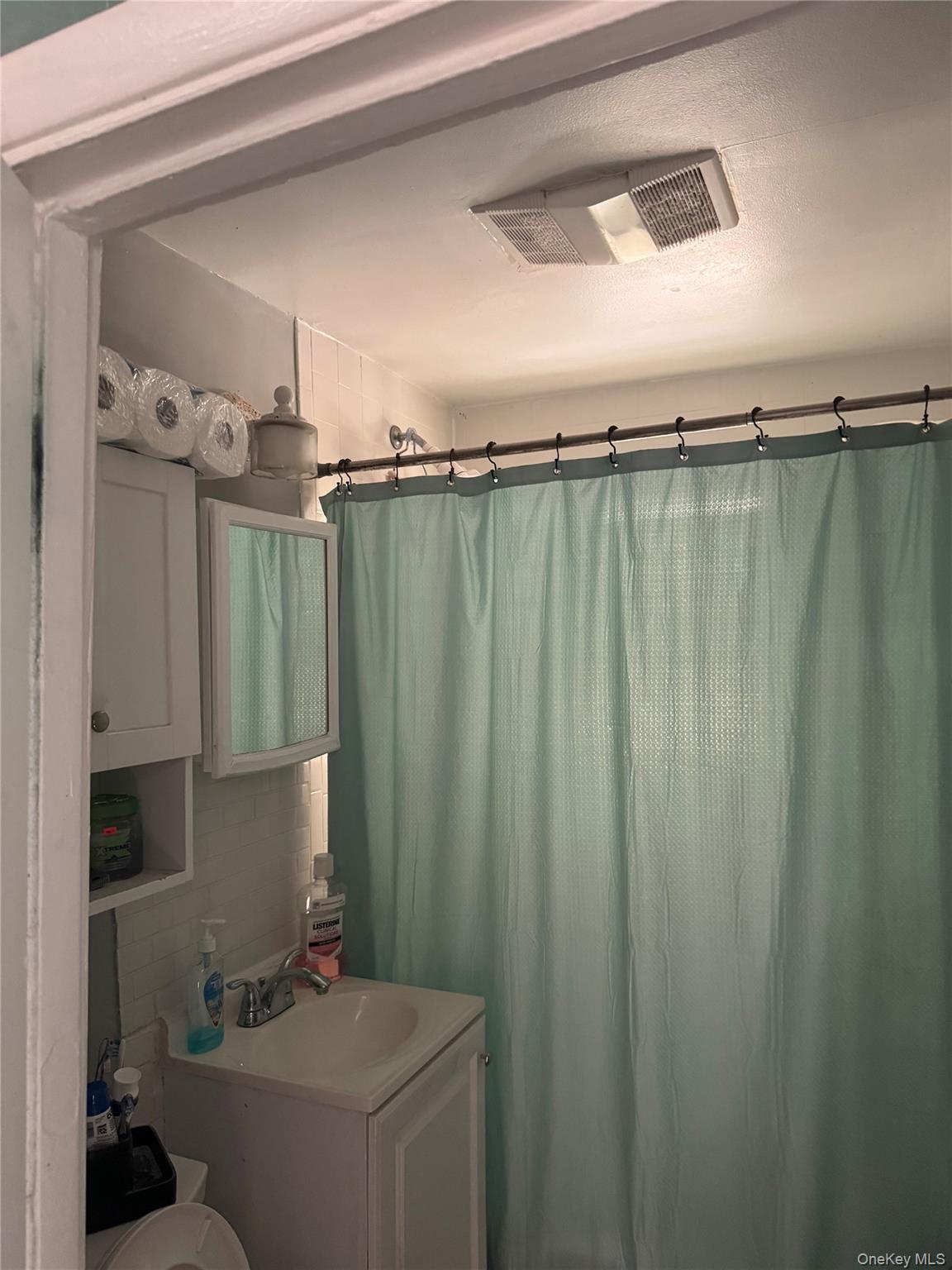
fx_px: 880
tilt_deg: +0.5
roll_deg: +0.7
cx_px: 476
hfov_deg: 56.8
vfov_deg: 71.6
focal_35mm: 24
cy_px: 635
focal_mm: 6.76
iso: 640
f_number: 1.78
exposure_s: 1/60
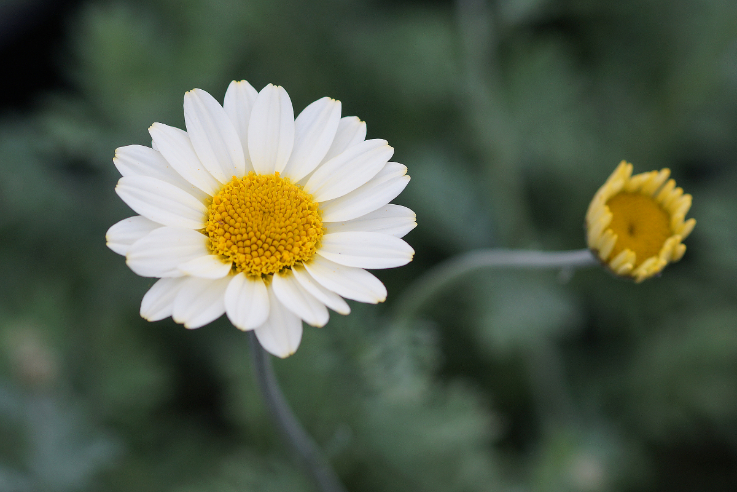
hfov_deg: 13.7
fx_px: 3071
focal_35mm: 150
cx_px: 368
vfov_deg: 9.1
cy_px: 246
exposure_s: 1/160
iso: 125
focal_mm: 100
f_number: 4
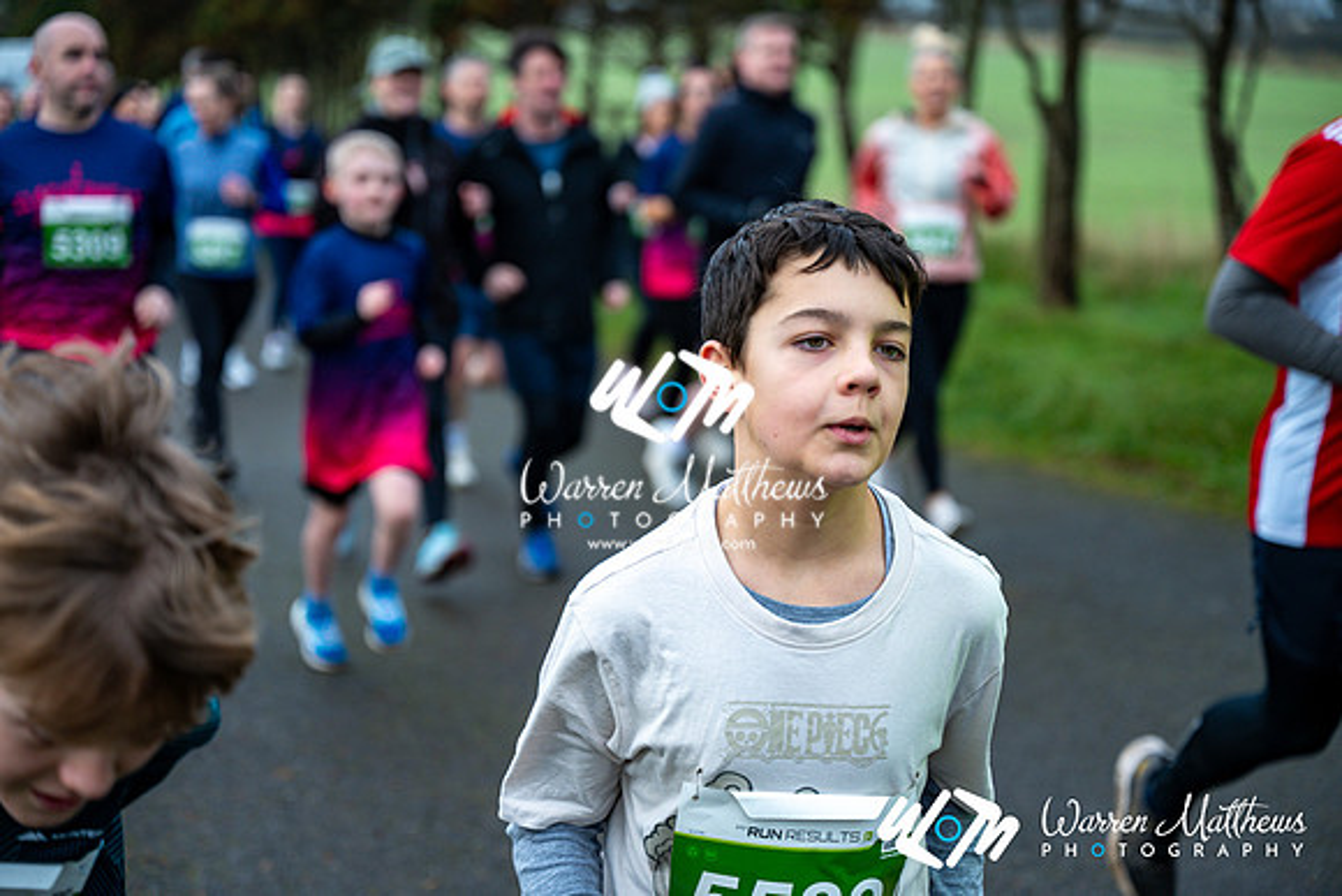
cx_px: 671
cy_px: 448
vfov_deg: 19.5
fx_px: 2610
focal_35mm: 70
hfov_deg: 28.8
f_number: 2.8
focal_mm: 70
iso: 320
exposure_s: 1/1250
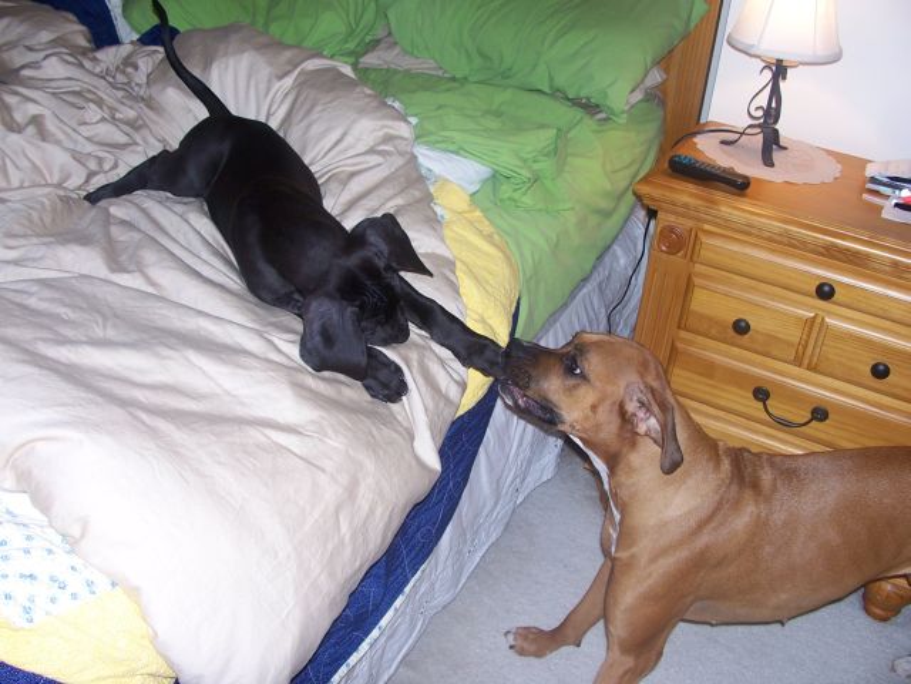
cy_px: 342
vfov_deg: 40.7
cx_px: 456
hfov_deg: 52.6
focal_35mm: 35
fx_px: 921
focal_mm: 6
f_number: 2.8
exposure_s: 1/60
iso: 80
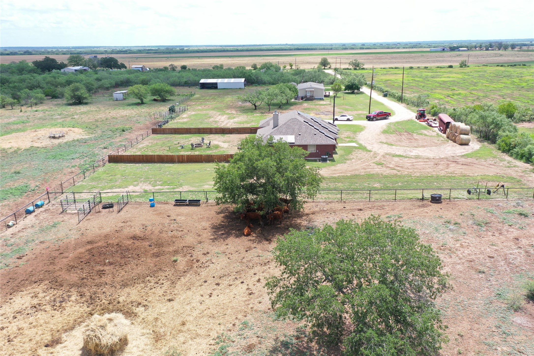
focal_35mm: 28
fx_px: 415
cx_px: 267
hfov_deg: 65.5
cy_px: 178
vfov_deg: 46.4
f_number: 4
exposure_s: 1/120
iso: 100
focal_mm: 10.26
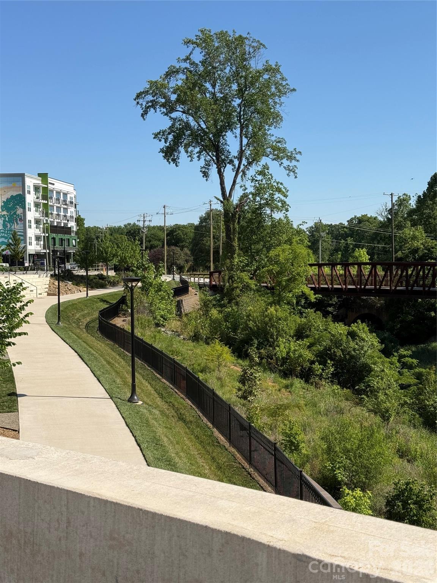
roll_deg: +0.3
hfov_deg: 30.3
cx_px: 218
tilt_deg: -2.6
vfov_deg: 39.7
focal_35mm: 48
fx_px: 808
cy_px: 292
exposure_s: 1/4878
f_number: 1.78
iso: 64
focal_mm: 6.76
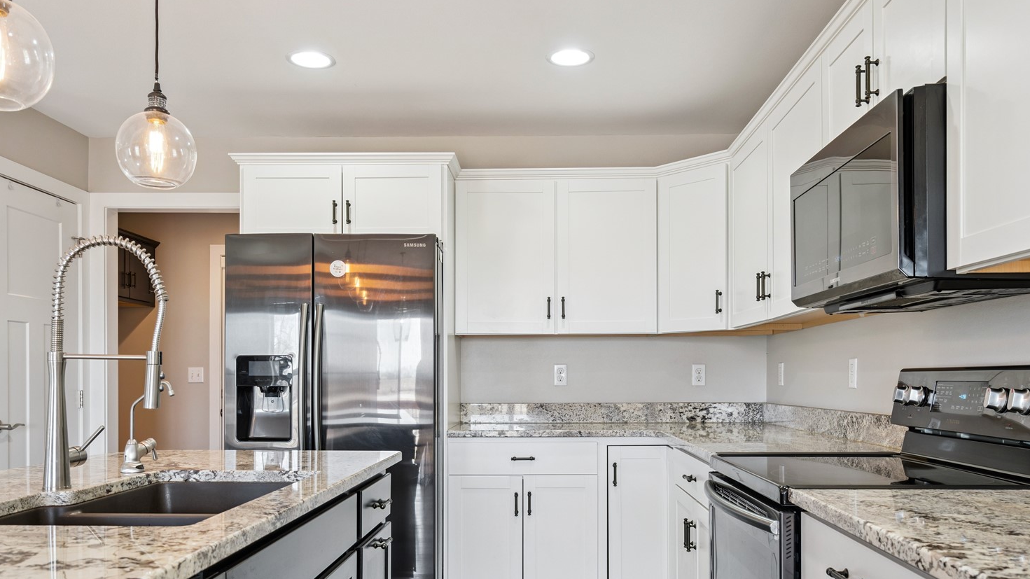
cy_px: 388
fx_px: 792
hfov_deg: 66.1
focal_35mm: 29
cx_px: 523
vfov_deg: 39.7
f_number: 8
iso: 400
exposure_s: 1/20
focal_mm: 24
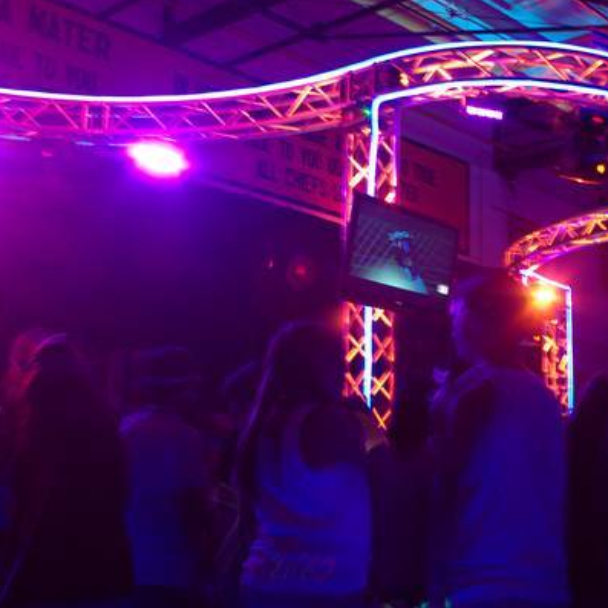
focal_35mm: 54
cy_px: 303
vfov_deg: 31.6
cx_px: 452
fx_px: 1073
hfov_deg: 31.1
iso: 400
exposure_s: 1/2
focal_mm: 28
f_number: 8
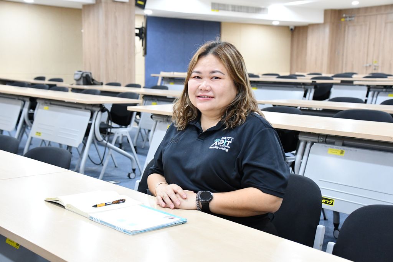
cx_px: 196
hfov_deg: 38.2
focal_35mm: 52
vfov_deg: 26.0
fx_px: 568
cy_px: 131
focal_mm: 35
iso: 3200
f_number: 4.2
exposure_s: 1/100
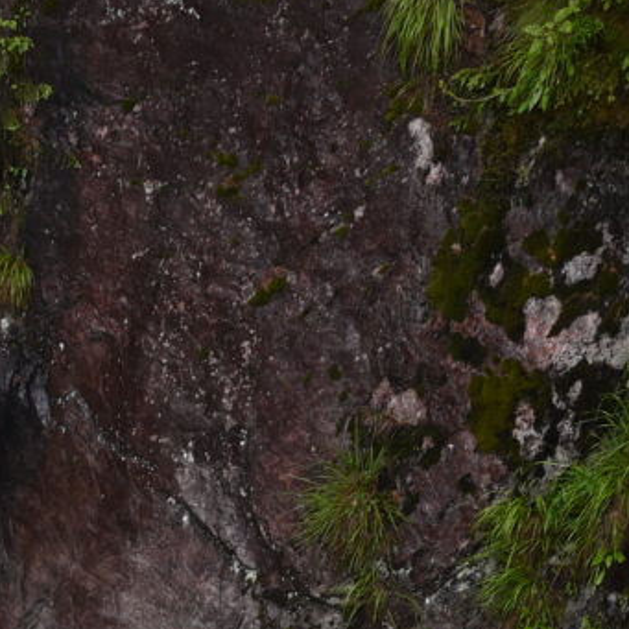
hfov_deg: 11.0
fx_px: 3145
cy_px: 1434
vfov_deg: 10.2
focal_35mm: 153
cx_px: -314
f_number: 5
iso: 100
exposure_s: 1/100
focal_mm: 24
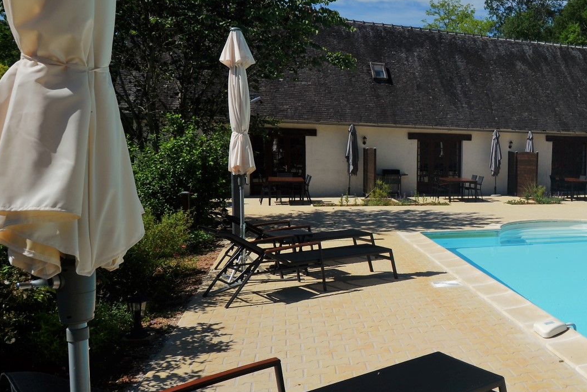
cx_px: 533
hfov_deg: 49.4
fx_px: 554
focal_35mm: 34
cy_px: 198
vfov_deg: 38.9
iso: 100
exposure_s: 1/320
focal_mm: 12
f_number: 9
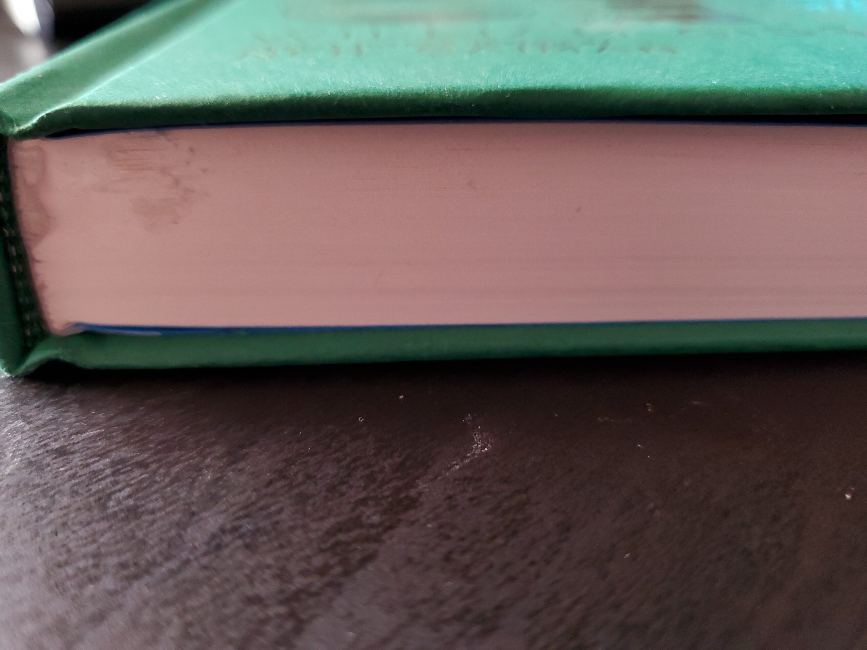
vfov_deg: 53.1
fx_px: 651
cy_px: 325
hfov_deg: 67.3
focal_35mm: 26
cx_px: 434
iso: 284
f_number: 1.5
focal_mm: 4.3
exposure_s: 1/12
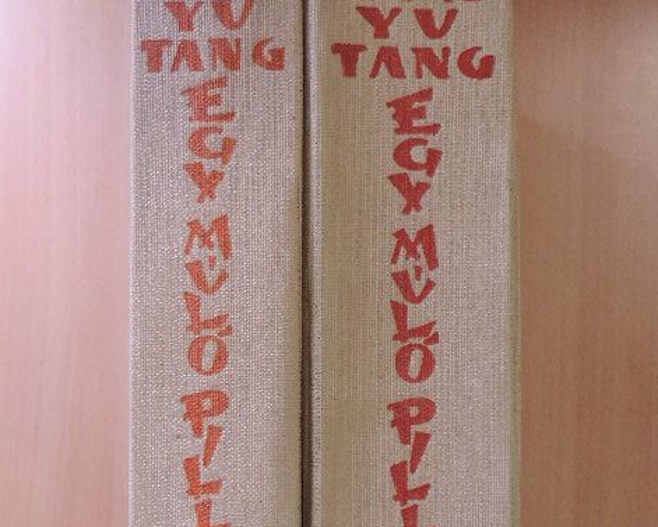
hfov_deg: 35.4
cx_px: 330
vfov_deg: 28.5
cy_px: 334
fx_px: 1032
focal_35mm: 53
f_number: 3.3
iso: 900
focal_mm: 7.1
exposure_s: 1/100
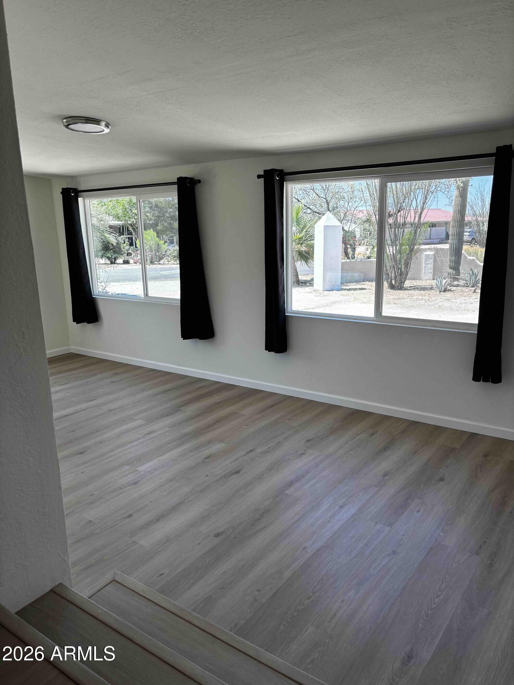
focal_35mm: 26
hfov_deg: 53.1
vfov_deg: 67.3
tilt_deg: -12.9
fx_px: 515
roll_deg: +0.9
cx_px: 257
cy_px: 342
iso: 50
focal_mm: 5.96
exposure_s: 1/257
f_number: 1.6
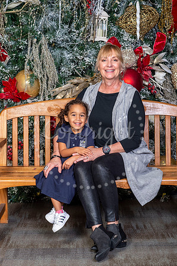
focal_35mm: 85
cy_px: 133
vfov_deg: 23.9
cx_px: 88
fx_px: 628
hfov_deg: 16.0
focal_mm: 85
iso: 400
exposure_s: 1/125
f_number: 8
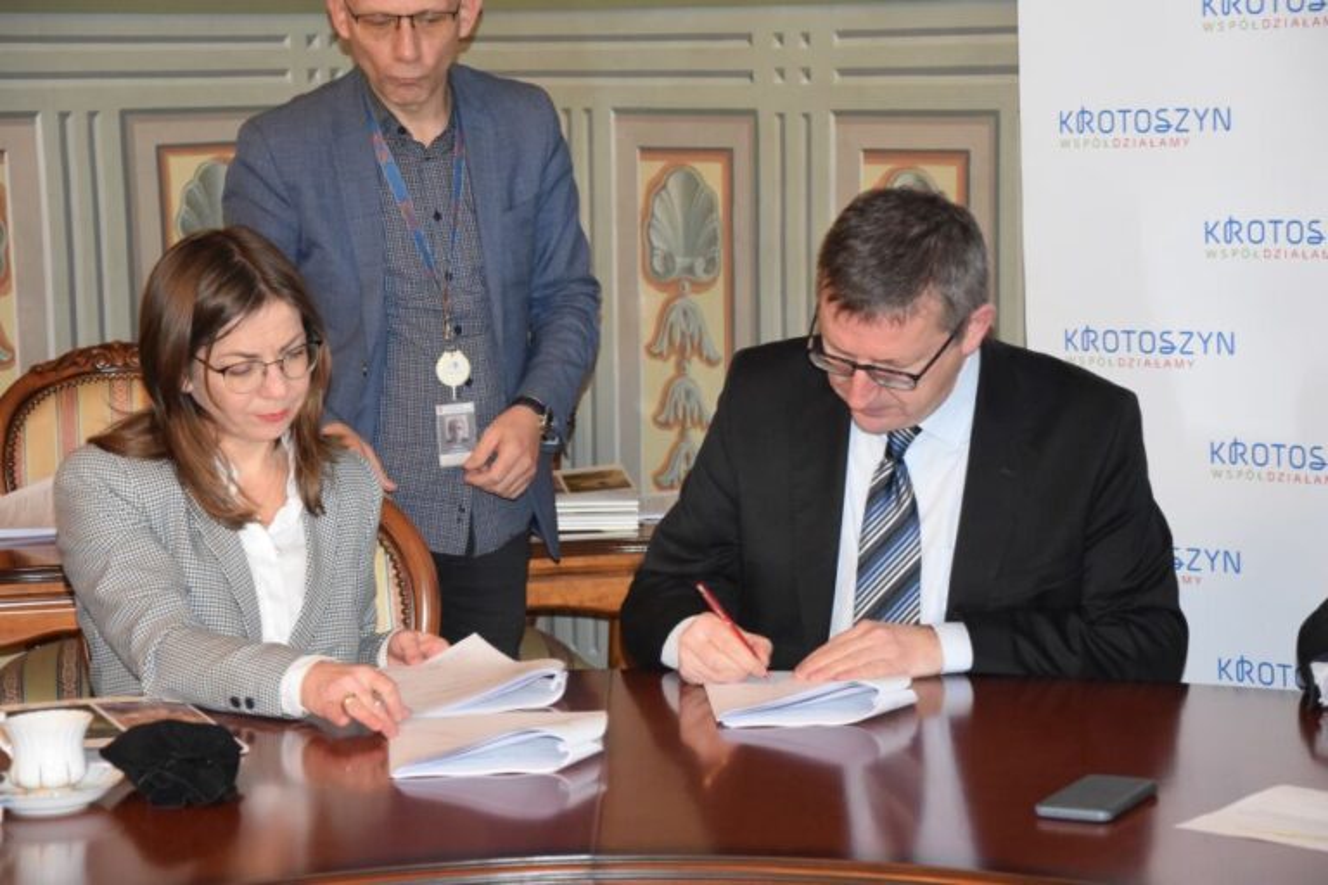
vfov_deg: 13.0
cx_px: 664
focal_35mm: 105
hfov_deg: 19.5
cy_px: 442
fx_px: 3873
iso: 3200
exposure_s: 1/60
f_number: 5.3
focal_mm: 70
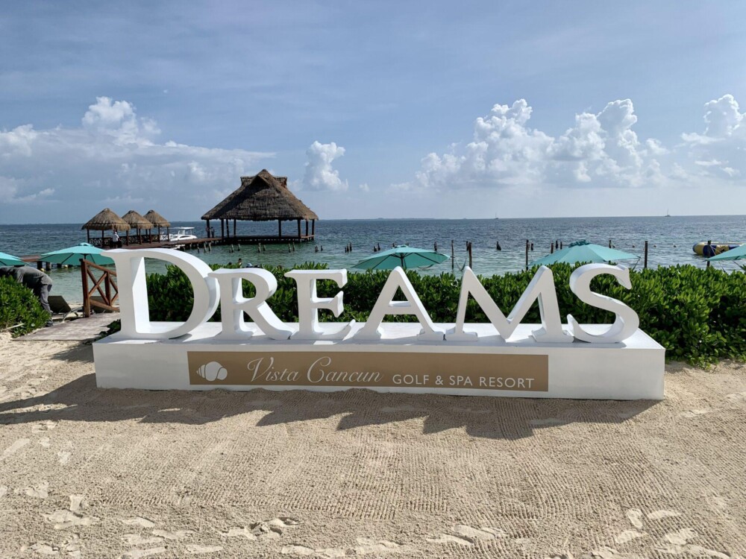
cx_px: 373
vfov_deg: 53.1
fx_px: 560
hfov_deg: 67.3
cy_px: 280
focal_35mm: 26
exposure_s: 1/5714
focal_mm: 4.25
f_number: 1.8
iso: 25
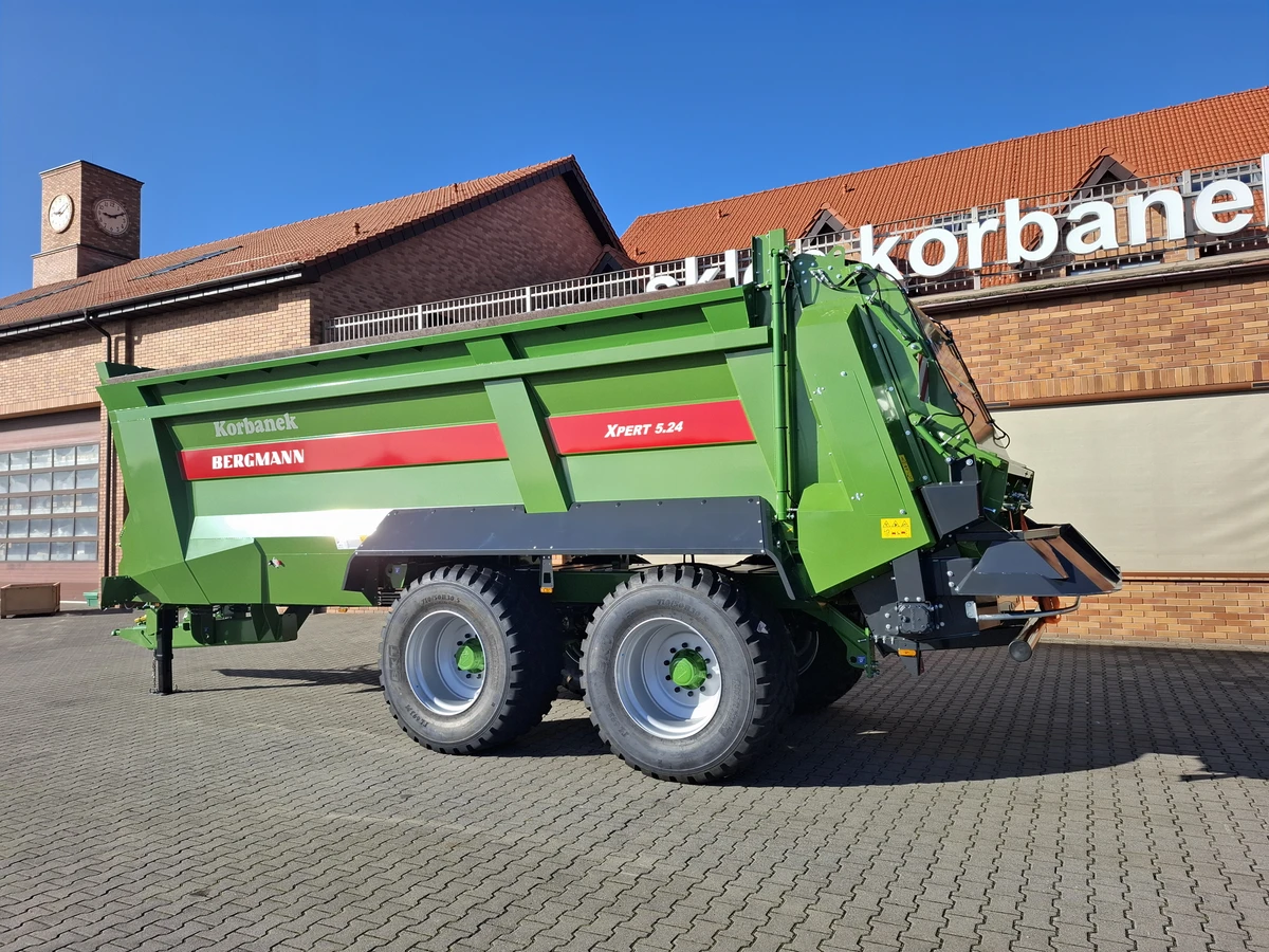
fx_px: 843
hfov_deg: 73.9
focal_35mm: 23
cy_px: 476
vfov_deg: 58.9
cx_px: 634
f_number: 1.8
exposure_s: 1/1445
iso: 50
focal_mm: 5.54
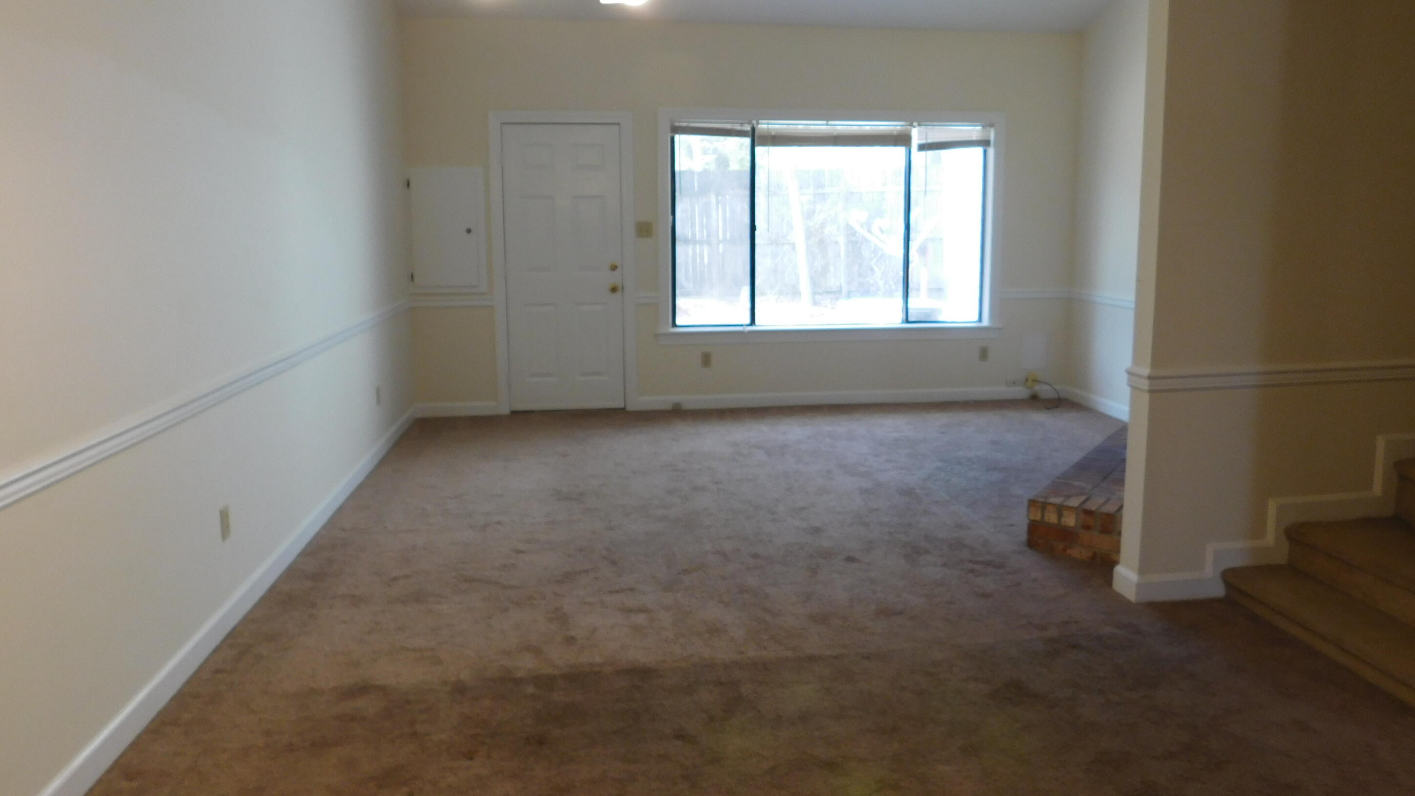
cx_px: 734
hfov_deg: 71.9
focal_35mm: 26
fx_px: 975
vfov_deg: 44.3
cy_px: 351
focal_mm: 4
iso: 125
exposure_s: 1/50
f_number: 3
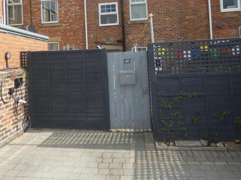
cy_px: 54
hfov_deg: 61.5
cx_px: 106
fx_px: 202
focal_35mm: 29
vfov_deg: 47.1
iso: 80
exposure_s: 1/800
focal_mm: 3.6
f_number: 2.8
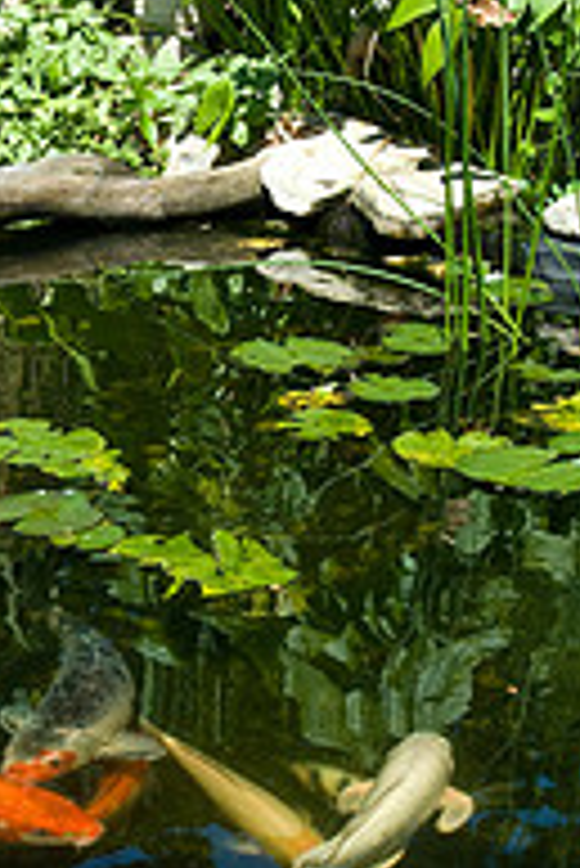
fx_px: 2026
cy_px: 463
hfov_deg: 16.1
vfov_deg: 24.2
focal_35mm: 84
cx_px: 88
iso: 100
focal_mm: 24
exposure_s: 1/60
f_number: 6.3
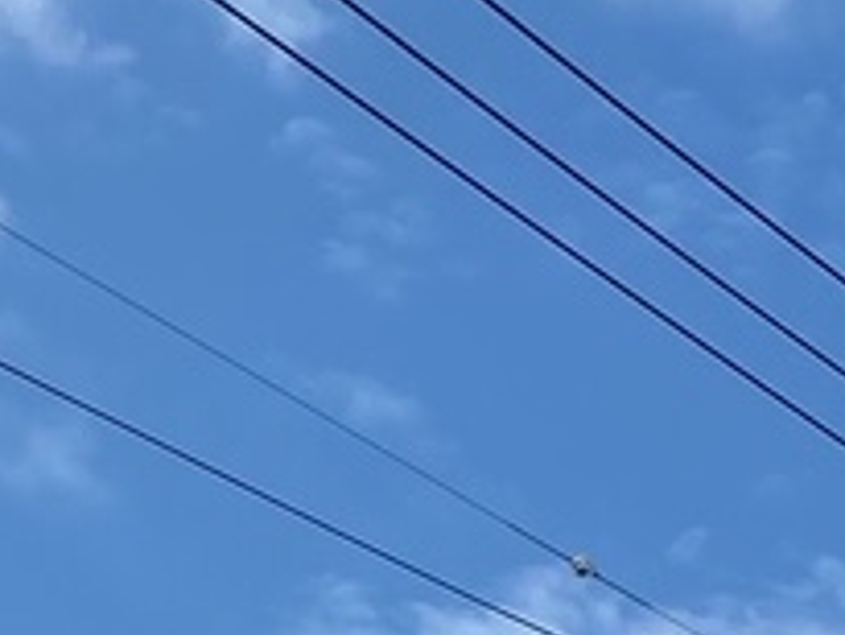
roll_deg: -0.1
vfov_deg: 7.9
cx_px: 870
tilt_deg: +5.3
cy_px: 1926
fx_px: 3957
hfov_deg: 12.0
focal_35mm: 162
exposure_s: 1/3497
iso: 32
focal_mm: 4.25
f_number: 1.8
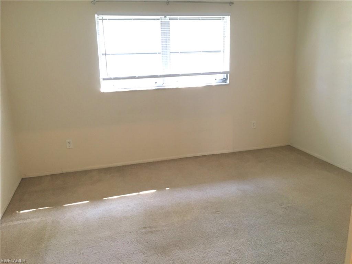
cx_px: 176
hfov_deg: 61.7
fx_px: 295
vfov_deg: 48.2
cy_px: 132
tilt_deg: -12.4
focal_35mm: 29
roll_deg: +2.1
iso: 125
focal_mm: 4.15
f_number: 2.2
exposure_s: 1/30
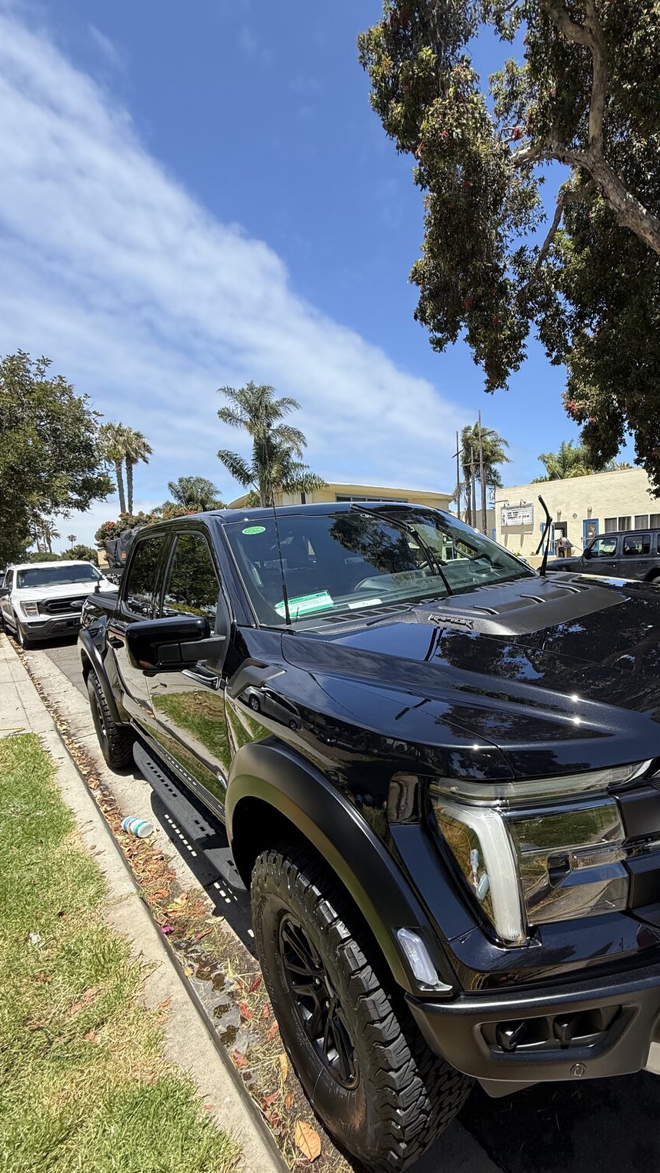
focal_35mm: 16
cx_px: 453
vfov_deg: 99.3
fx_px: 498
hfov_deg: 64.9
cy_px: 608
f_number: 2.2
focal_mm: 2.22
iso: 50
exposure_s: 1/1125
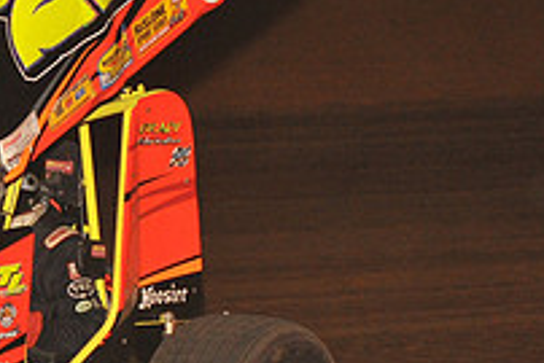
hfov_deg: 8.8
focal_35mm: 230
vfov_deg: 6.0
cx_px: -170
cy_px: 173
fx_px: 3478
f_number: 7.1
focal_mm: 80
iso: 1250
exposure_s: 1/320
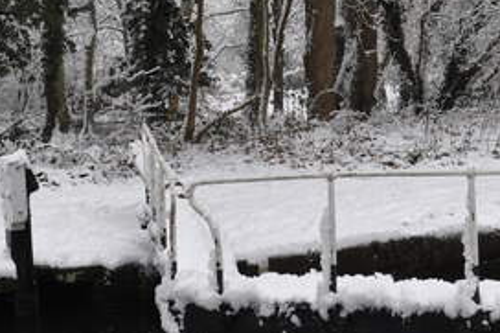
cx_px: 195
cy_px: 266
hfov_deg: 23.0
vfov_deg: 15.4
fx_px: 1224
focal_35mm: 88
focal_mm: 25
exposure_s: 1/320
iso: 640
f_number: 9
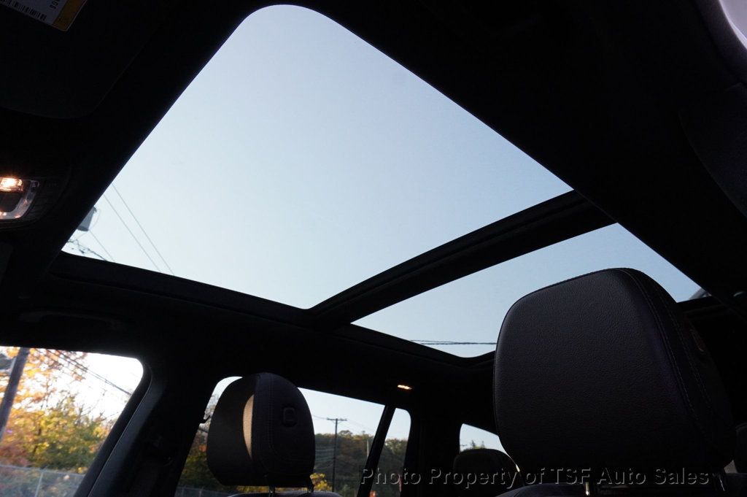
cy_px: 248
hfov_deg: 73.8
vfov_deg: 53.1
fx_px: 498
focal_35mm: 24
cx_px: 374
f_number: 9
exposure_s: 1/250
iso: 2500
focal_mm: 16
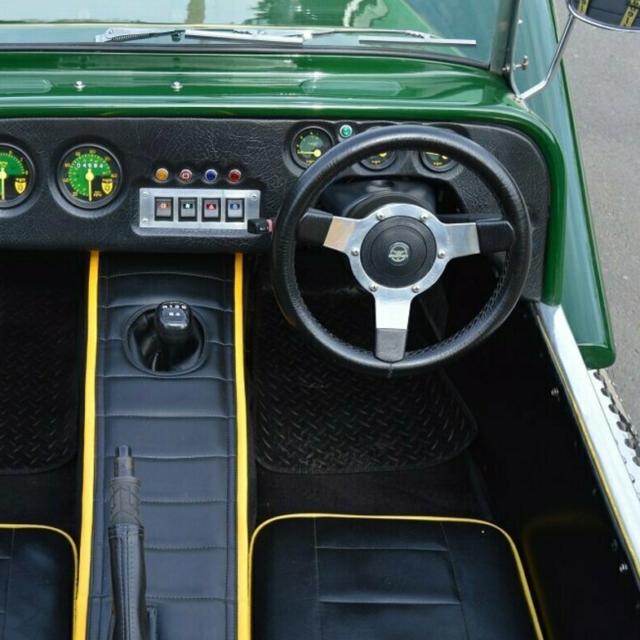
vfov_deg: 32.4
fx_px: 1101
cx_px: 173
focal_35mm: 53
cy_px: 320
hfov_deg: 31.9
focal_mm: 27
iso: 100
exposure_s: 1/80
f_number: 6.3
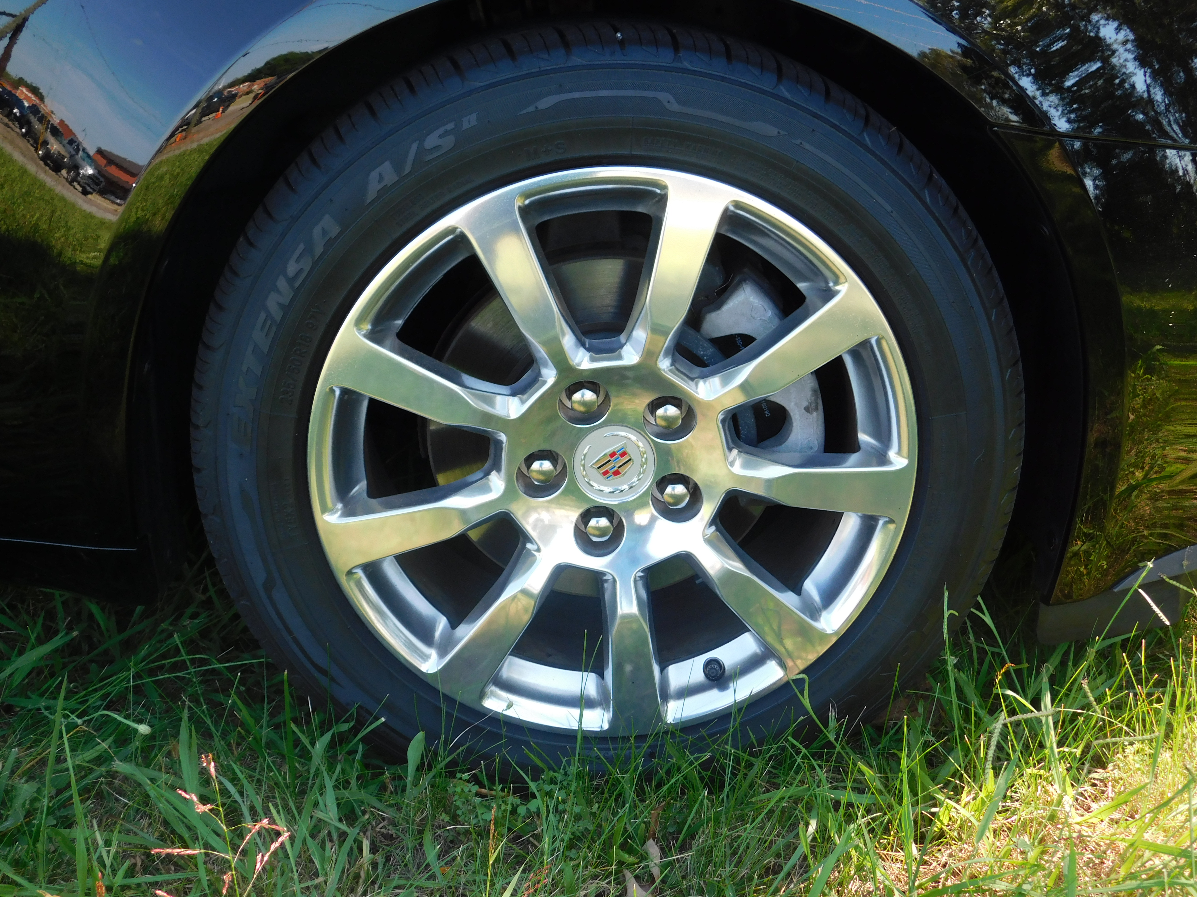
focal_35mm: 40
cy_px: 448
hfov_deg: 46.8
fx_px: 1383
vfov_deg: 36.0
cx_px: 598
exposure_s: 1/125
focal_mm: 7.1
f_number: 3.6
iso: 125
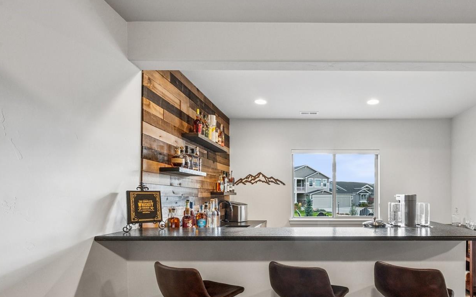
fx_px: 259
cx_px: 308
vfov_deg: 58.3
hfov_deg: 82.8
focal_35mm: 20
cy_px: 198
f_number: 11
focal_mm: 15
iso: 800
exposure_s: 1/10
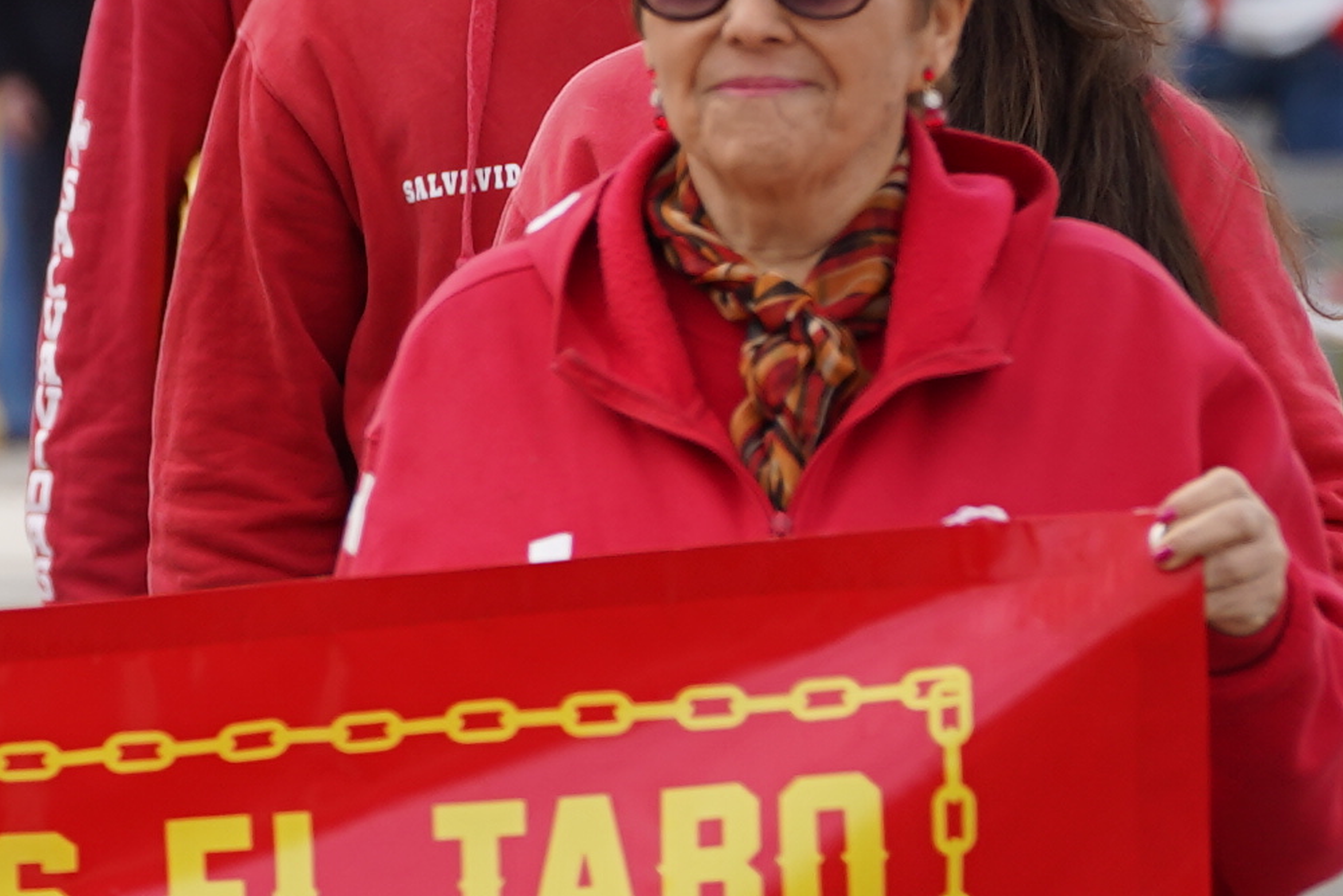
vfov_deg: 1.0
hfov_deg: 1.5
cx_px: -1351
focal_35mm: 1332
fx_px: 49695
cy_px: 690
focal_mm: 222
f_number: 6.3
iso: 100
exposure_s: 1/250
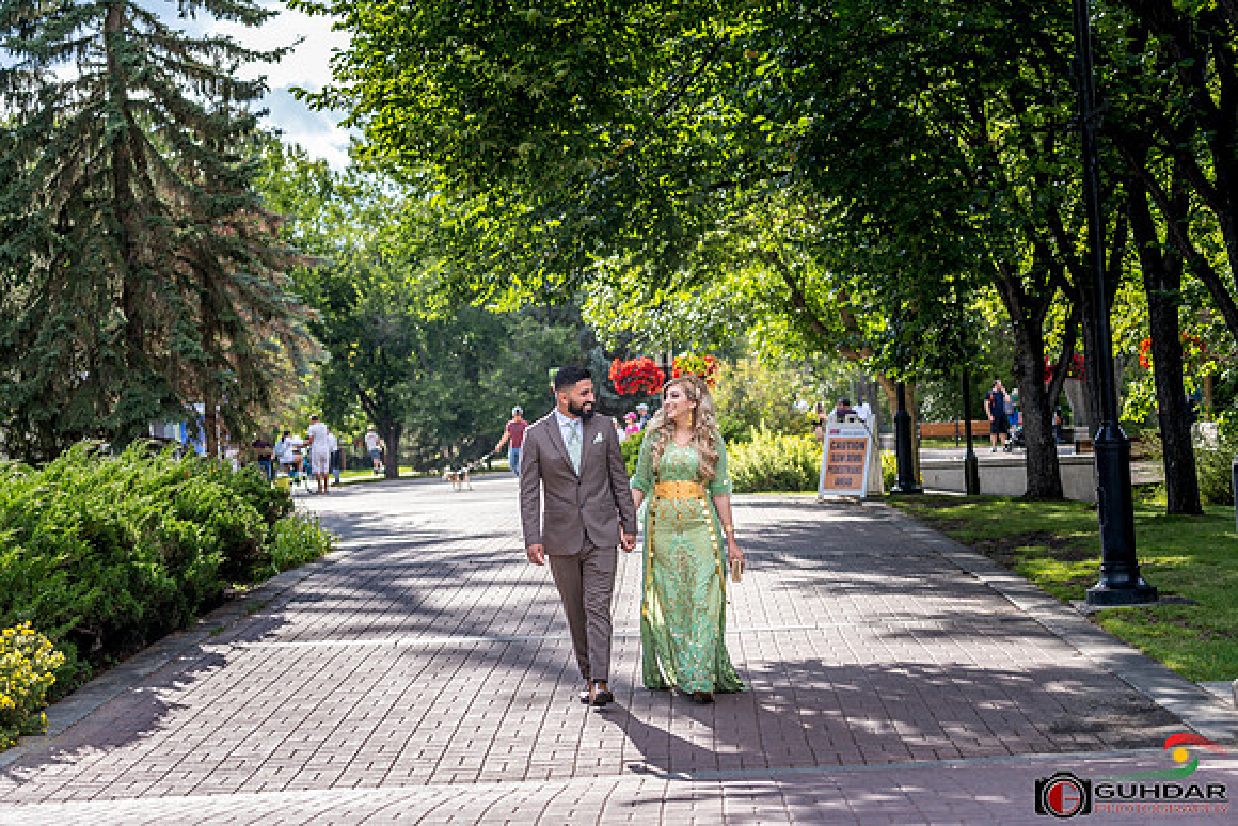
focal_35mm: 70
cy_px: 413
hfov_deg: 28.8
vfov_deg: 19.5
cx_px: 619
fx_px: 2408
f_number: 4
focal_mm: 70
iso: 100
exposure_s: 1/250
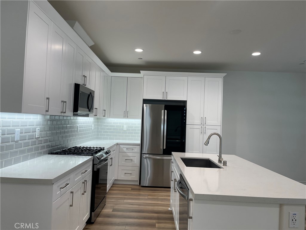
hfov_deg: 69.4
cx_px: 153
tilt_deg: +2.9
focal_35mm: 25
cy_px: 115
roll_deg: -3.1
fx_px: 221
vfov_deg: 54.9
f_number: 1.6
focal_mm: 5.1
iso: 64
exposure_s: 1/120
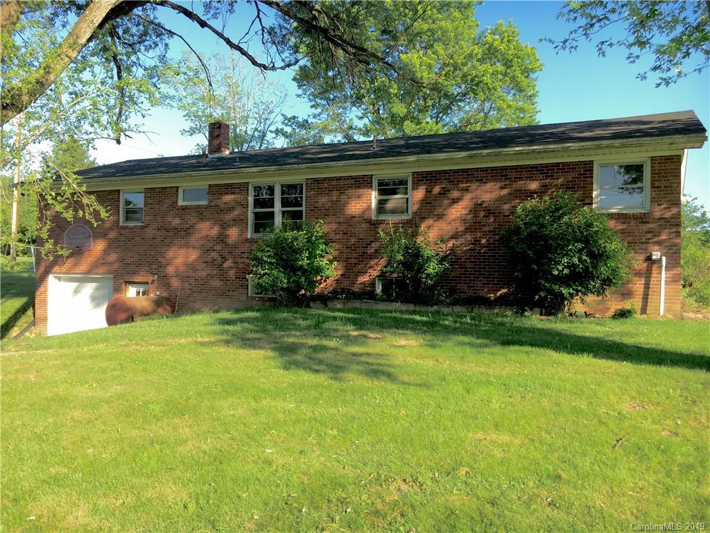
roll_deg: -1.2
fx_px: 595
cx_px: 355
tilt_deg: +2.3
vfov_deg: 48.2
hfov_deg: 61.7
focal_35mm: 29
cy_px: 266
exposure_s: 1/337
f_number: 2.2
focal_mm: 4.15
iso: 25
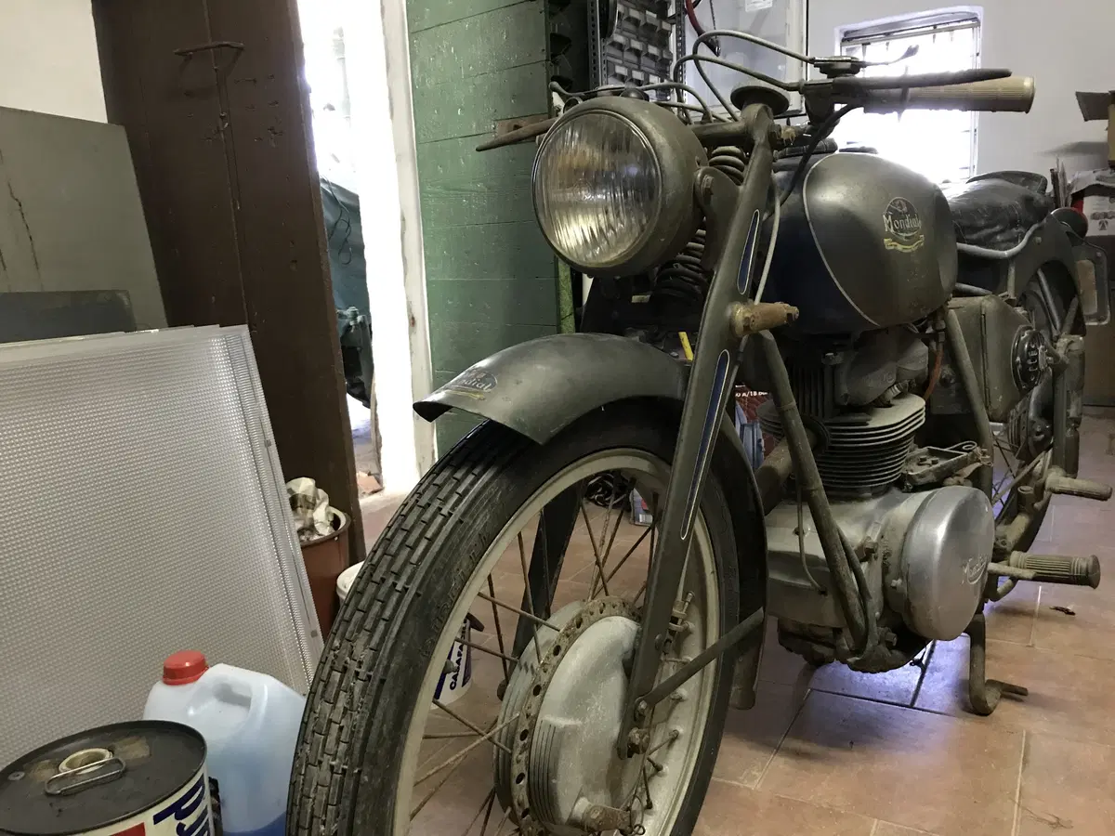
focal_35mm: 28
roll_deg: +2.8
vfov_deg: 49.7
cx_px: 558
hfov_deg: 63.4
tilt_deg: -9.5
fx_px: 902
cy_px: 418
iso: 80
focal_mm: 3.99
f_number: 1.8
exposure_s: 1/5
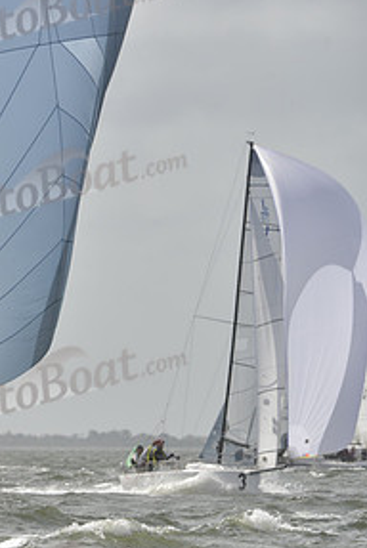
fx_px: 8313
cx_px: -180
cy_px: 314
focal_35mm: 545
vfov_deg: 3.8
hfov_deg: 2.5
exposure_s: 1/1600
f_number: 10
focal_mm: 270
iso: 400
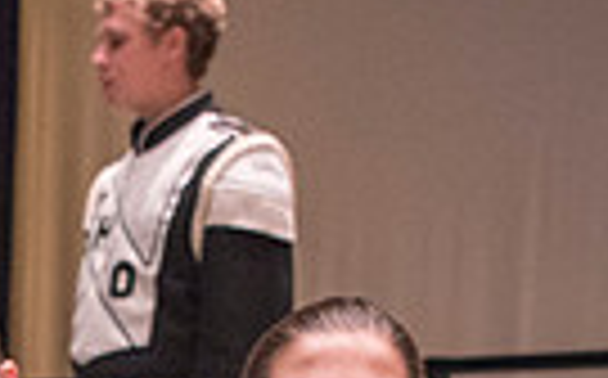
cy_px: 772
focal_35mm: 105
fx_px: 1738
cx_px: -212
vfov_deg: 11.2
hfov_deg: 18.3
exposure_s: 1/400
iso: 4000
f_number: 2.8
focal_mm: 24
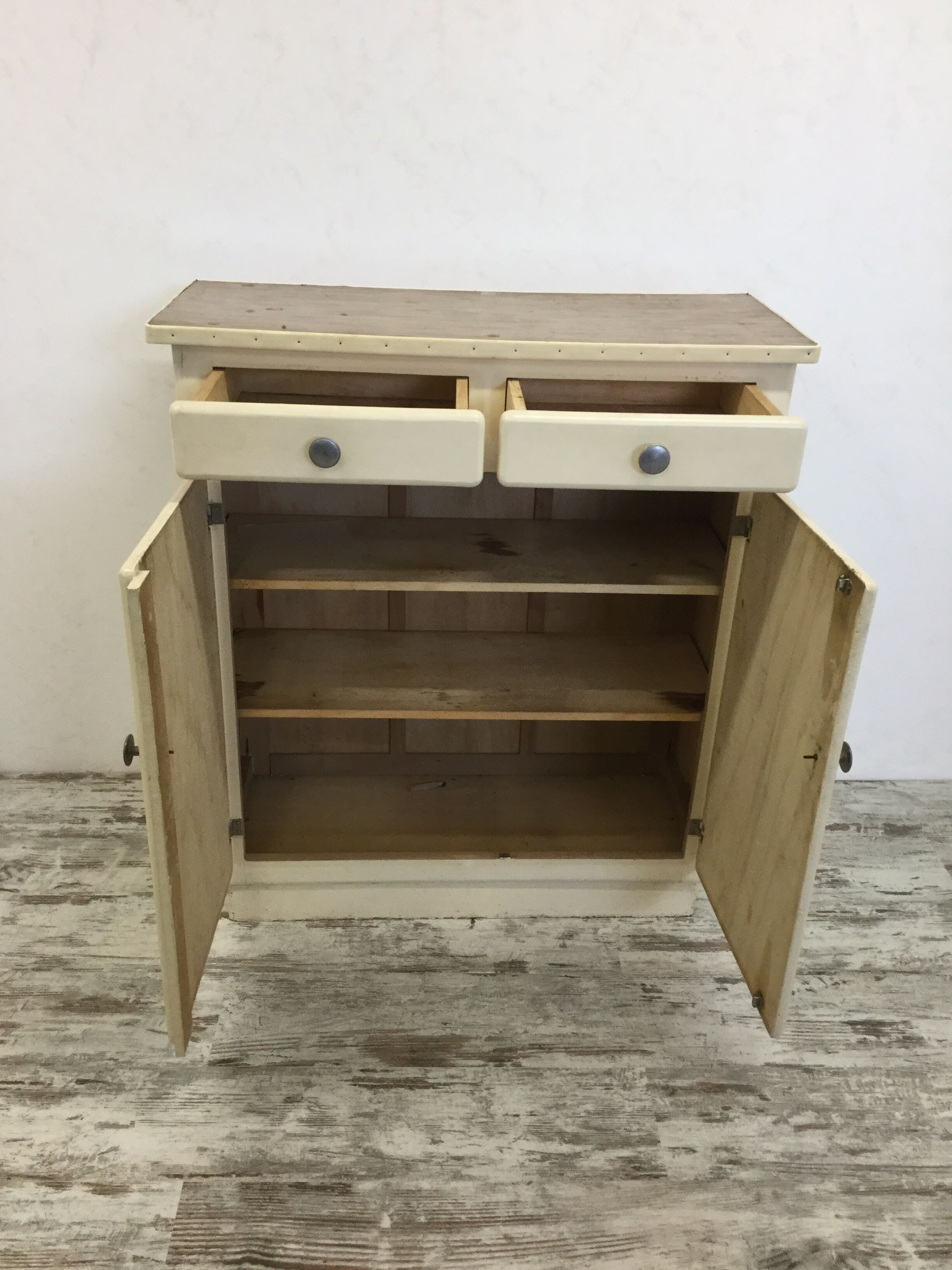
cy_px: 635
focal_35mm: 31
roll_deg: -3.0
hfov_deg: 45.4
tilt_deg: -25.0
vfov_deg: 58.4
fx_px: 1137
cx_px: 476
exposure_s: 1/33
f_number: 2.4
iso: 50
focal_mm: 3.3
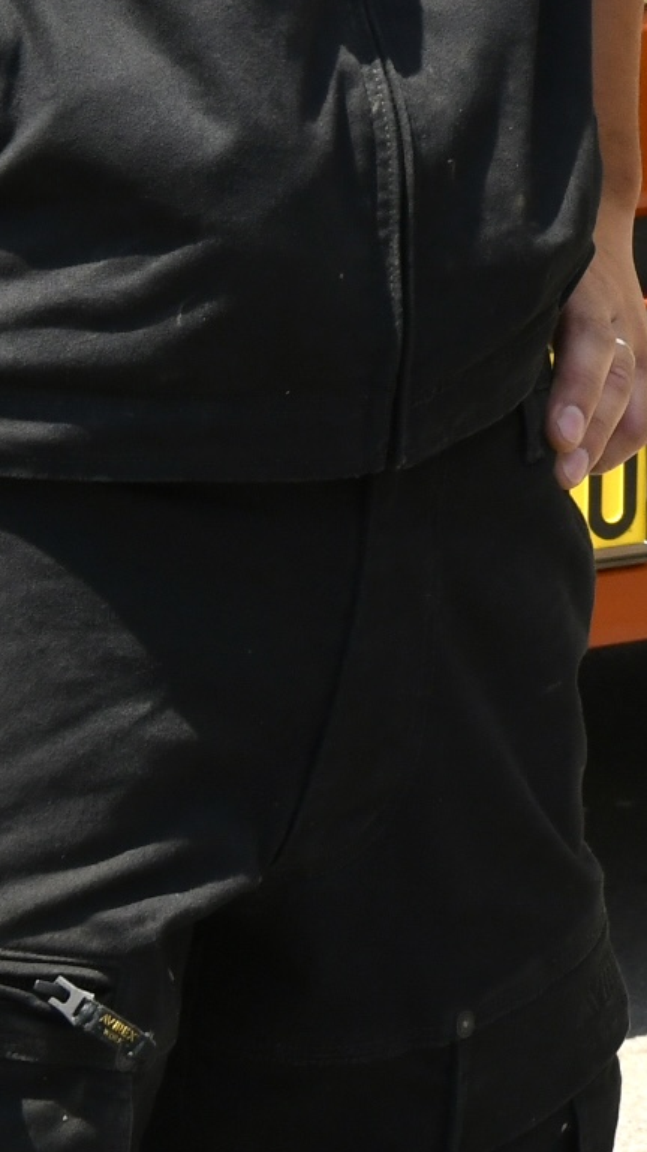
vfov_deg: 9.2
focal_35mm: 225
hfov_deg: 5.2
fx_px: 6869
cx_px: 1641
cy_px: -857
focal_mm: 40
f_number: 9
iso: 400
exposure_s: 1/400
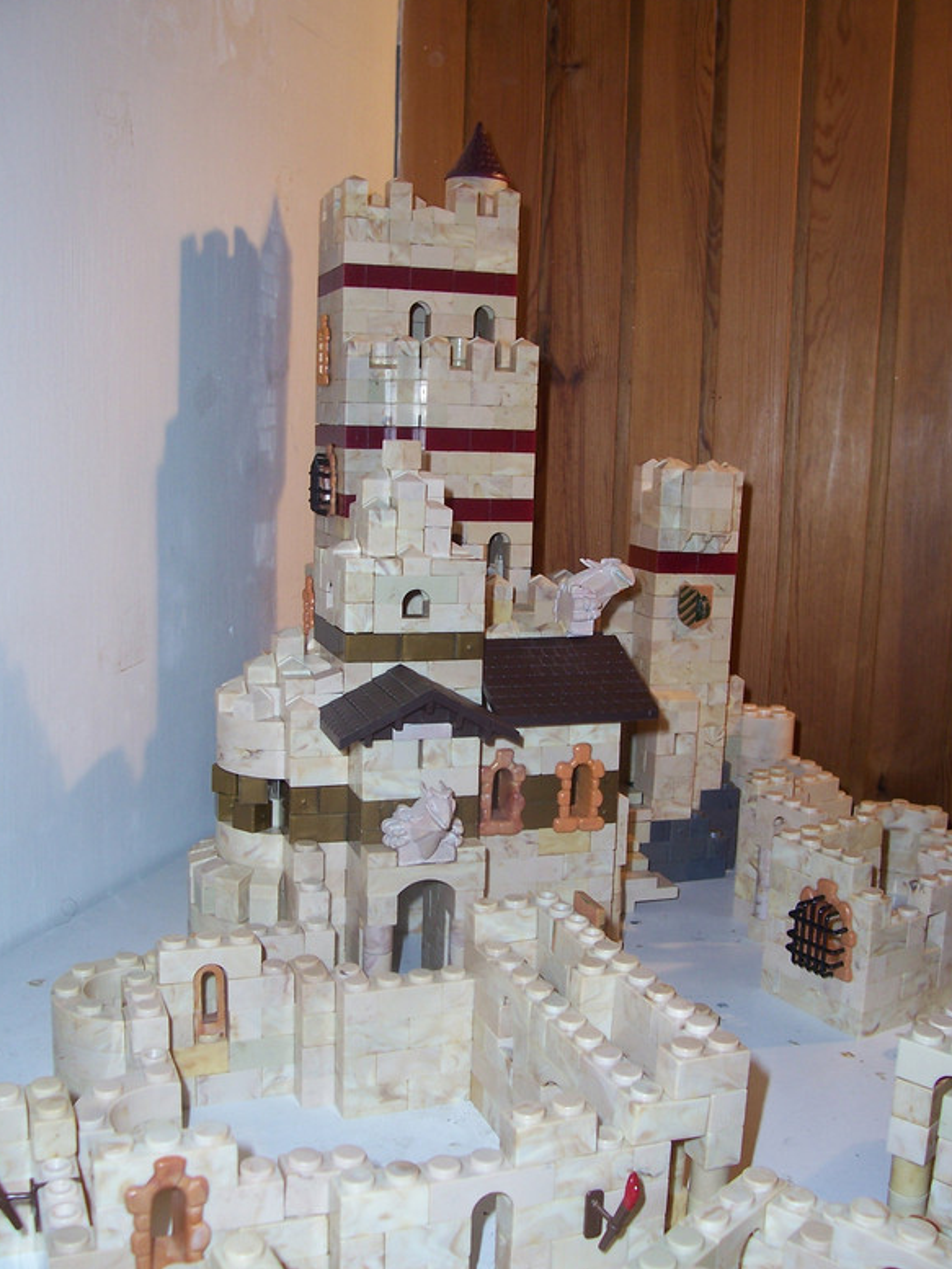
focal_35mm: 35
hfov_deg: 40.7
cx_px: 467
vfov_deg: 52.6
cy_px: 642
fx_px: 1283
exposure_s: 1/60
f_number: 2.7
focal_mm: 5.6
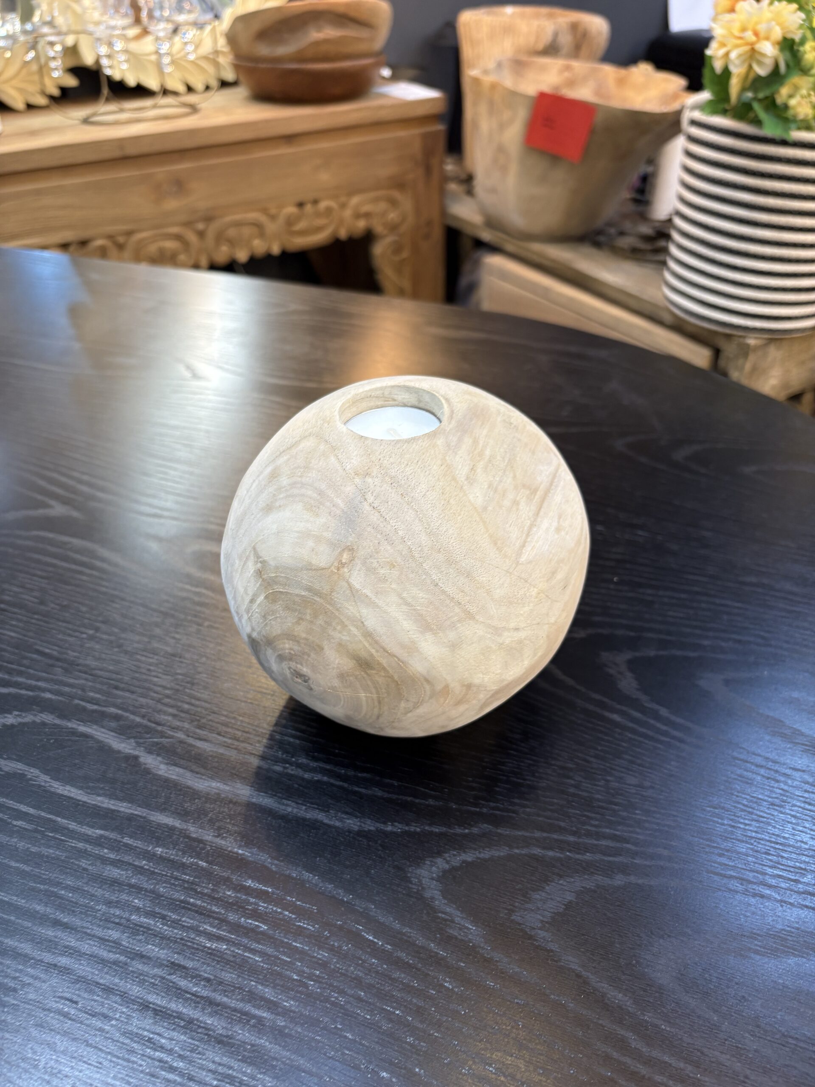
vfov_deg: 67.3
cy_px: 544
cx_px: 408
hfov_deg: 53.1
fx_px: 816
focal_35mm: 26
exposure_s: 1/50
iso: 100
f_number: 1.6
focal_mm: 5.96
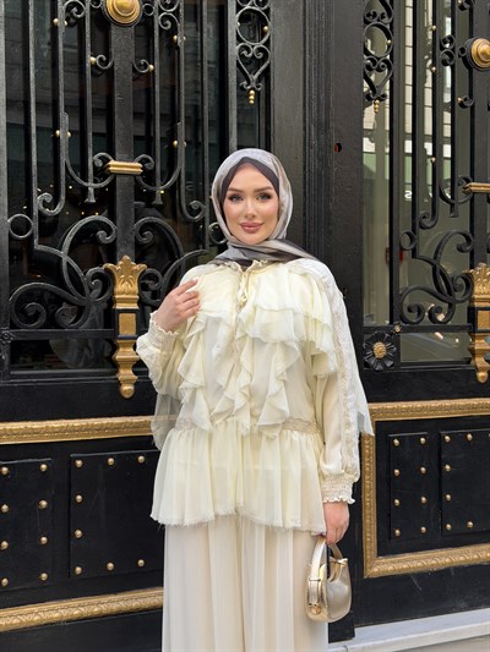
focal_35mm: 48
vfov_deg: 39.6
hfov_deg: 30.3
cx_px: 245
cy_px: 326
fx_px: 906
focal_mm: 6.76
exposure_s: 1/418
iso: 64
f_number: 1.78
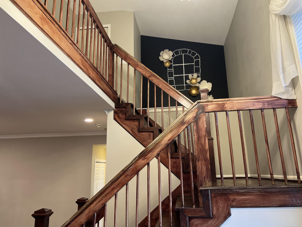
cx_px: 151
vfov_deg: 53.1
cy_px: 114
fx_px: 227
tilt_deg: +14.5
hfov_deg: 67.3
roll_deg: +1.4
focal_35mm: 26
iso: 100
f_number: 1.5
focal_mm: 5.7
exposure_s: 1/60
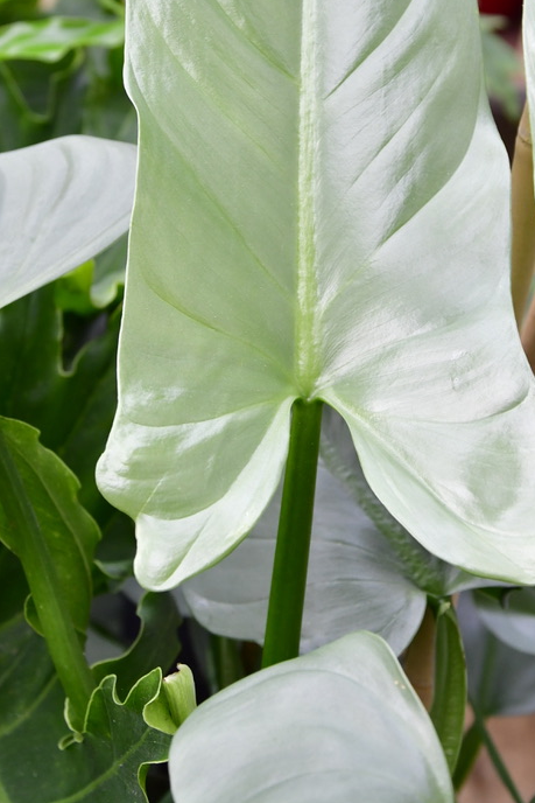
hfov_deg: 15.2
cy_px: 263
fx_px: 2005
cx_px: 309
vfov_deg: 22.5
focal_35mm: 90
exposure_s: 1/125
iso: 800
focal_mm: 38
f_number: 5.6
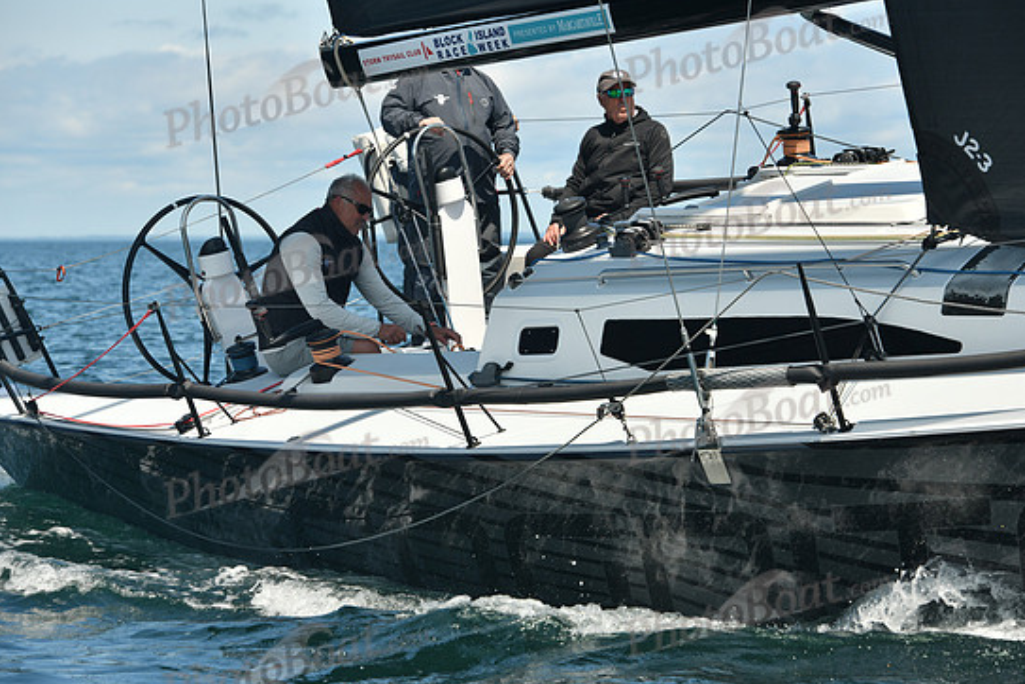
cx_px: 529
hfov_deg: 13.2
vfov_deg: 8.9
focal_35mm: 155
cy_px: 345
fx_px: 4413
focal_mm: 145
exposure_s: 1/640
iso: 320
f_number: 7.1
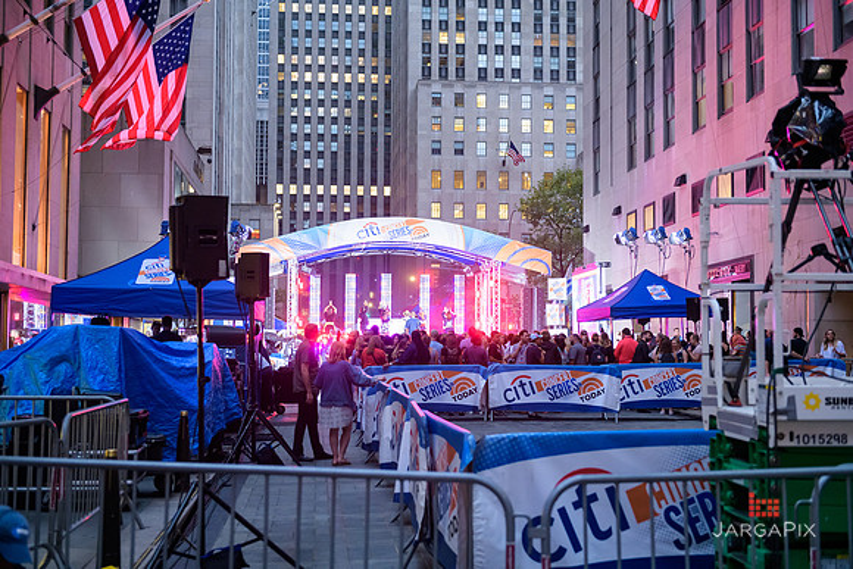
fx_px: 1185
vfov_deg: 27.0
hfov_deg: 39.6
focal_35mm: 50
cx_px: 426
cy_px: 284
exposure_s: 1/100
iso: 1600
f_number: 3.2
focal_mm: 50
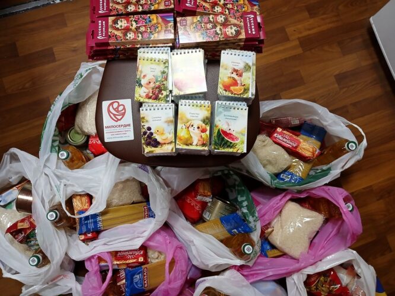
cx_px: 198
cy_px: 148
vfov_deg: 53.1
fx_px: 297
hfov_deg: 67.3
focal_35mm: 26
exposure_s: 1/50
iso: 250
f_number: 1.8
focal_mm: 3.98
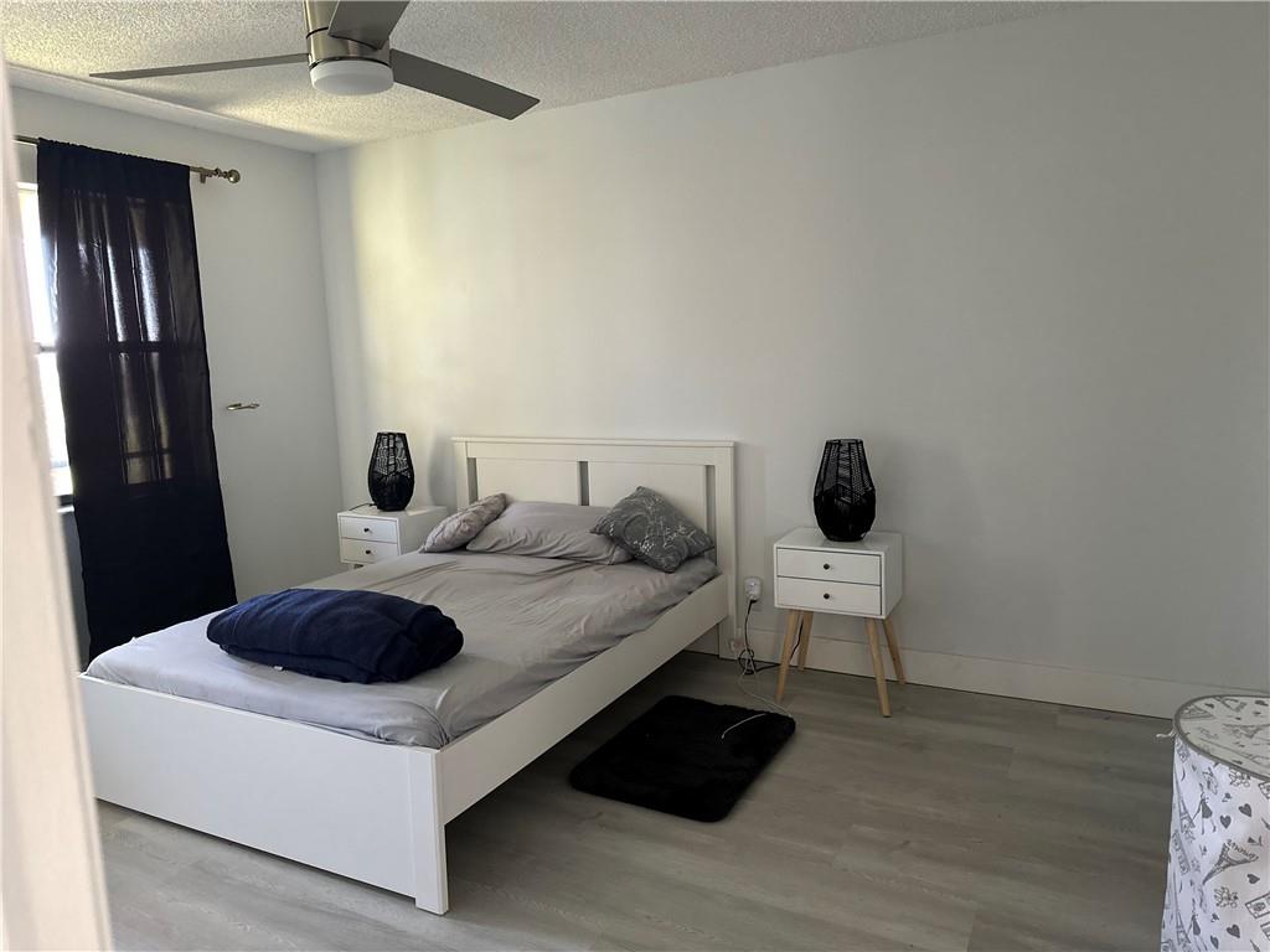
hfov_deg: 71.6
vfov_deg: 56.8
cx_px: 635
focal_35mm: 24
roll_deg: +2.2
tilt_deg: -9.0
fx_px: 881
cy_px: 476
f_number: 1.78
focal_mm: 6.86
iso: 400
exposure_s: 1/60
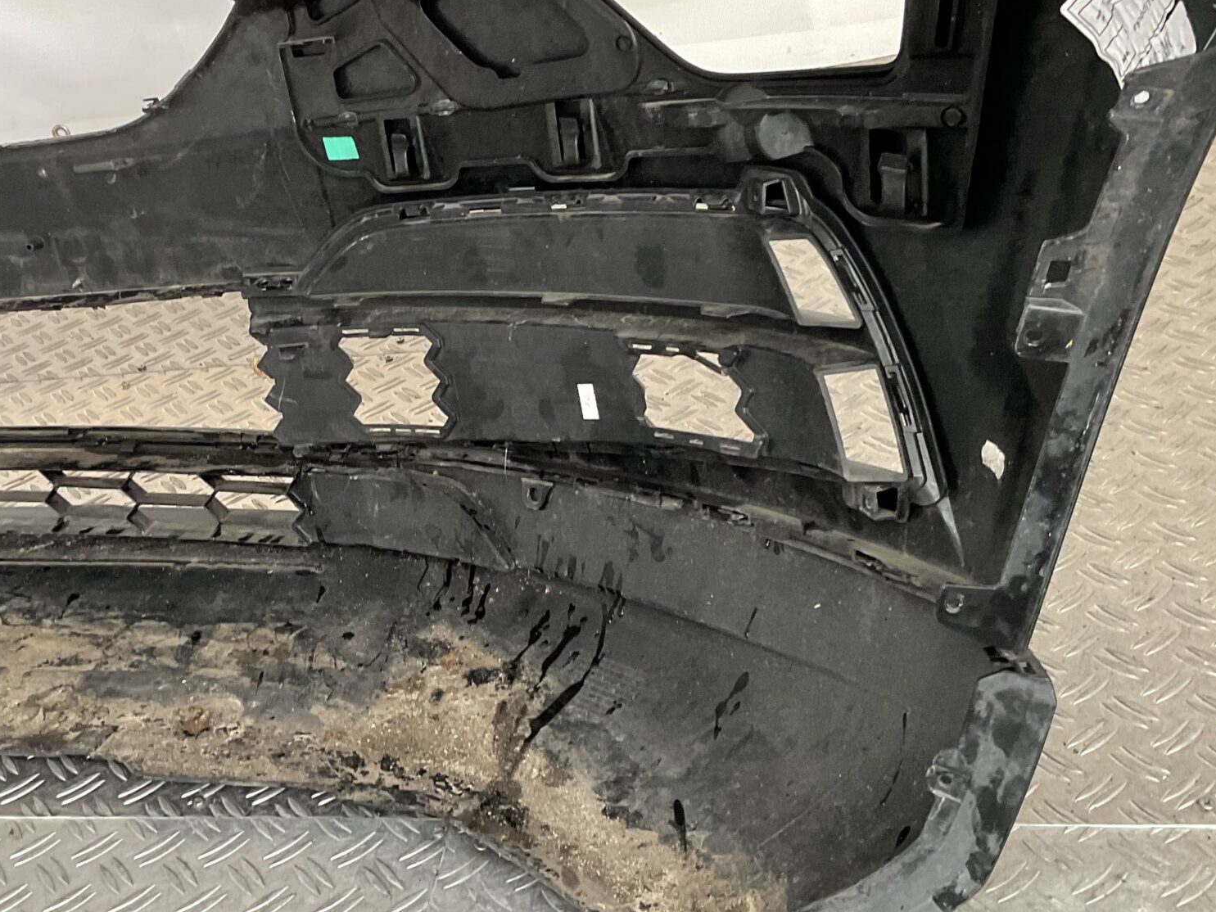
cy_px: 402
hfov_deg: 37.8
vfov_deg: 29.1
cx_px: 403
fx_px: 1757
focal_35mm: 50
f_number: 1.8
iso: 40
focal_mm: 3
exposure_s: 1/50
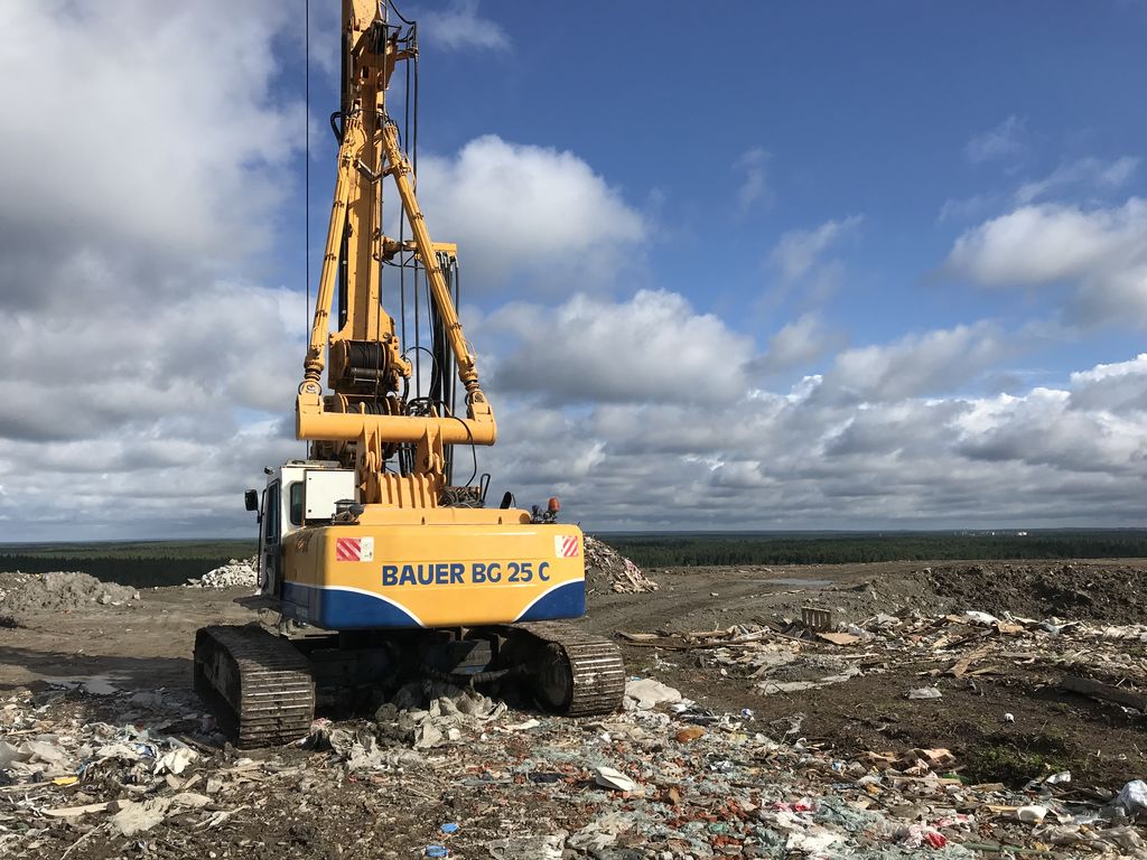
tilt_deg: +9.6
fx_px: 928
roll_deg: +1.0
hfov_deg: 63.4
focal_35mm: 28
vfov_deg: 49.7
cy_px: 430
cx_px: 574
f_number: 1.8
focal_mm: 3.99
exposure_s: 1/3425
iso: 20
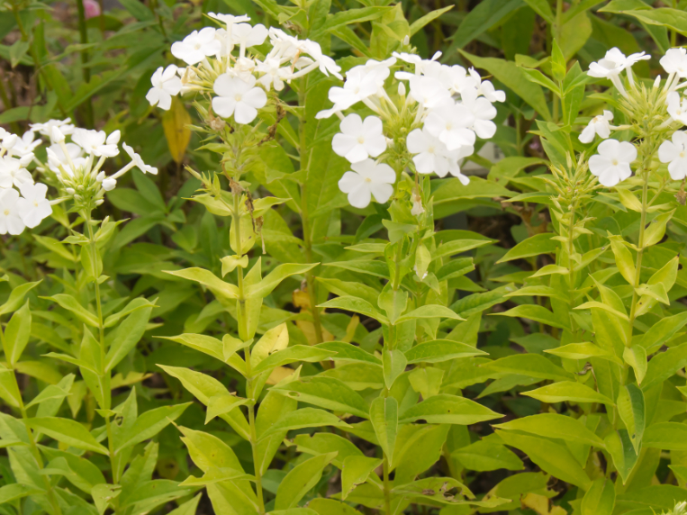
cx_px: 397
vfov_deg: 11.9
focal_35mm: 125
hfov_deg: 15.8
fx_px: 2476
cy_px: 313
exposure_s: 1/500
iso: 640
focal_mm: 55
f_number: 10
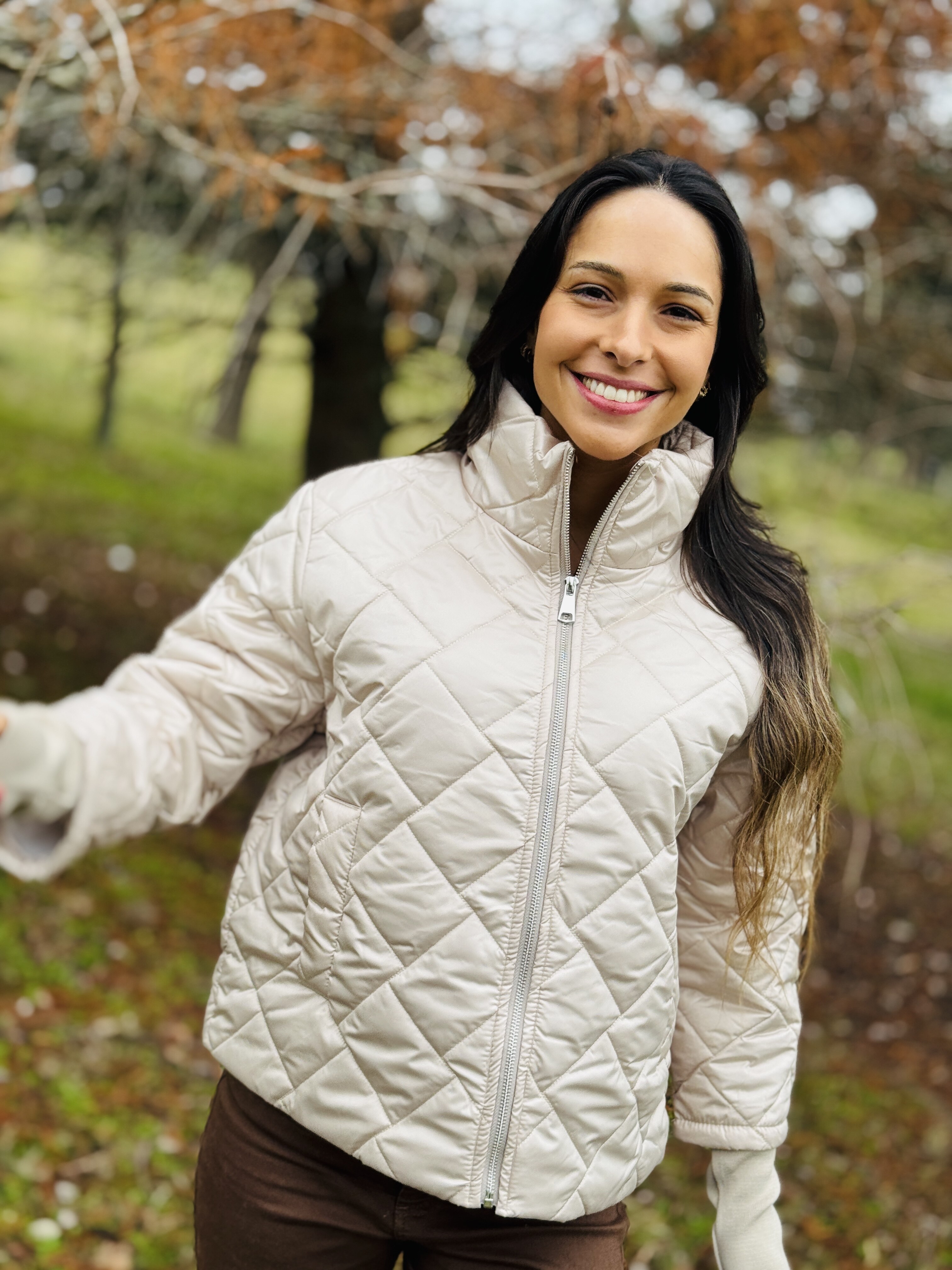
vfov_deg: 39.7
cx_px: 476
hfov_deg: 30.3
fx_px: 1760
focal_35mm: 48
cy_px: 635
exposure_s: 1/1027
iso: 64
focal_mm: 6.76
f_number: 1.78
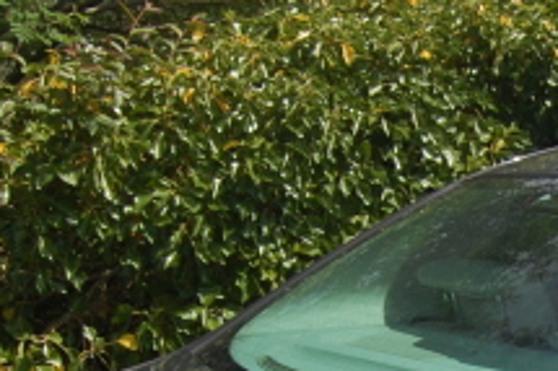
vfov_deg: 12.4
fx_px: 1639
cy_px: 518
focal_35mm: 106
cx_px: 746
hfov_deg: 17.9
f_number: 5.6
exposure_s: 1/500
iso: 360
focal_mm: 19
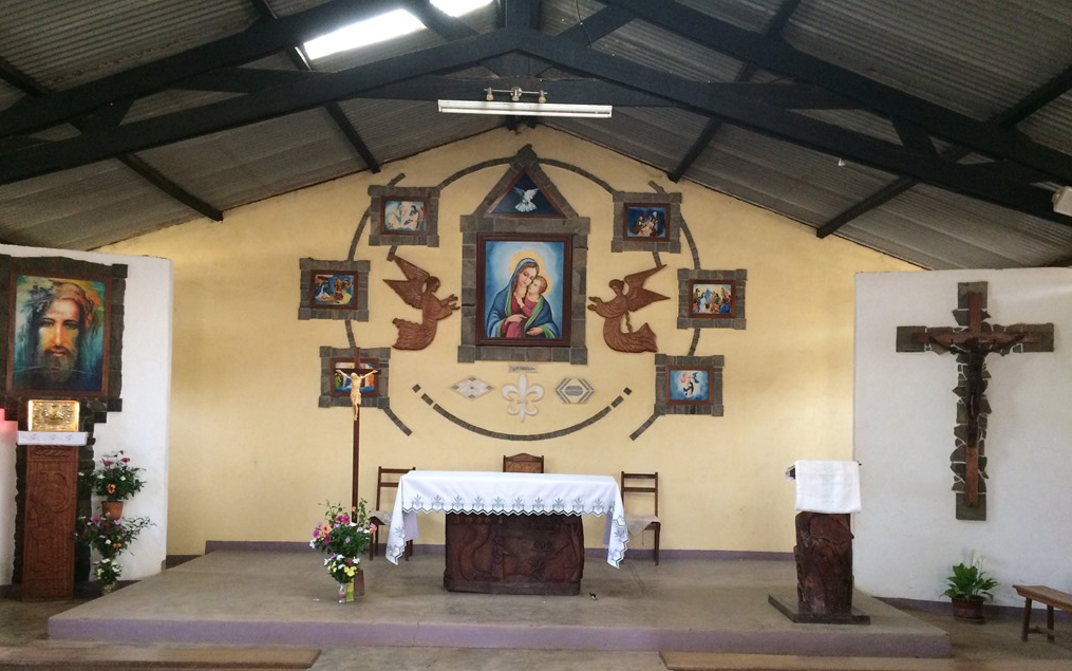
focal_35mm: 31
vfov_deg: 40.4
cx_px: 535
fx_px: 906
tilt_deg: +1.0
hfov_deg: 61.2
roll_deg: +0.8
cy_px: 405
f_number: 2.2
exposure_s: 1/33
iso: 320
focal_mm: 4.15
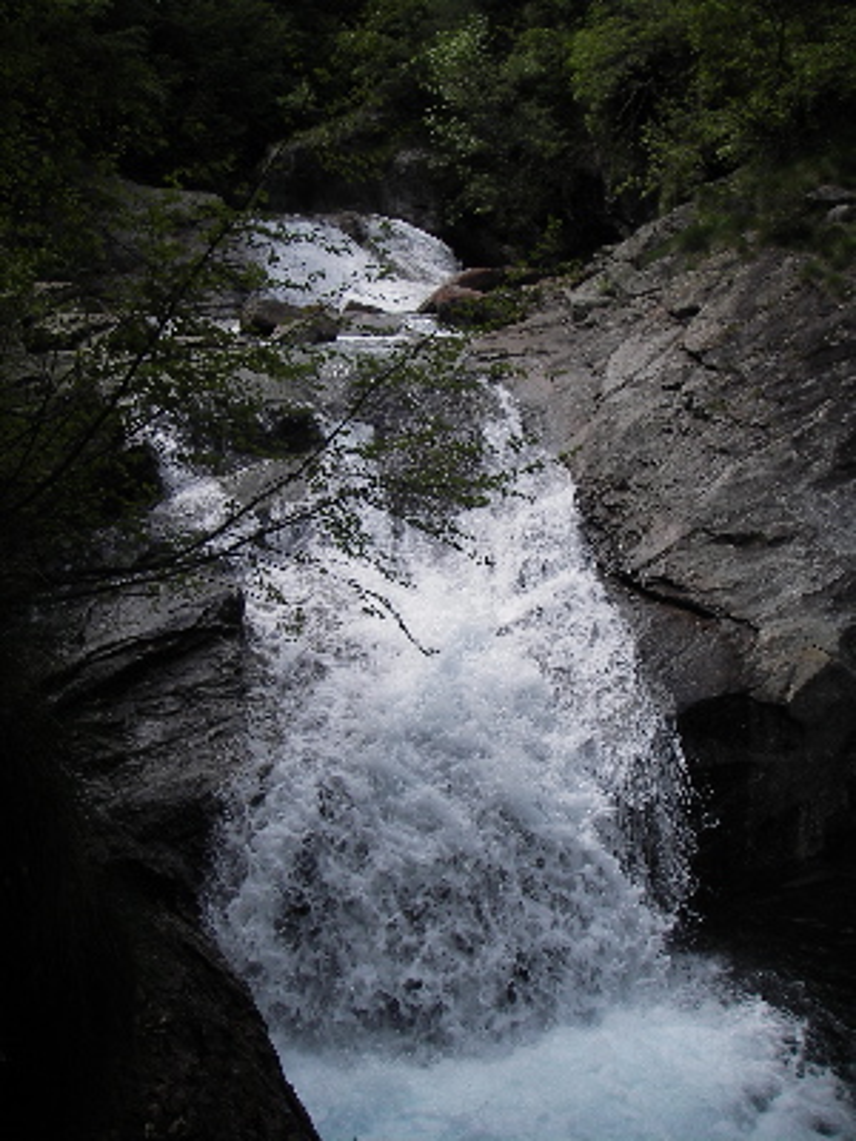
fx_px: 1253
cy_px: 570
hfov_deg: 37.7
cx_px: 428
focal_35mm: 38
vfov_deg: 49.0
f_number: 3.3
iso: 50
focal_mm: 6.3
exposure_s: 1/500
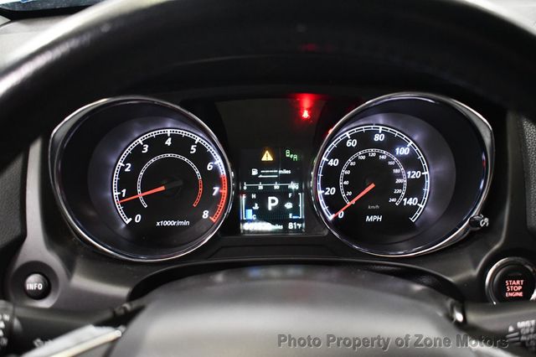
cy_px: 178
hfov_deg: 51.9
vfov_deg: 35.9
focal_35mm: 37
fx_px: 551
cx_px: 268
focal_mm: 25
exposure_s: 1/60
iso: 5000
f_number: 4
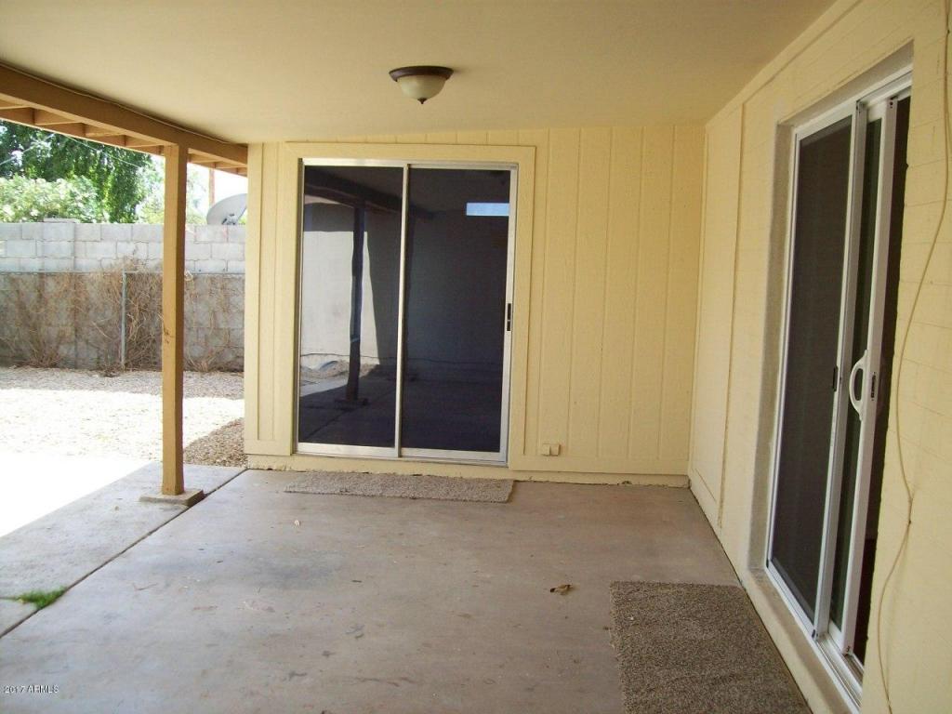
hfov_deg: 51.4
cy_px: 357
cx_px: 476
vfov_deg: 39.7
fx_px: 990
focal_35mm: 36
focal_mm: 6
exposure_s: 1/268
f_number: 2.7
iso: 80
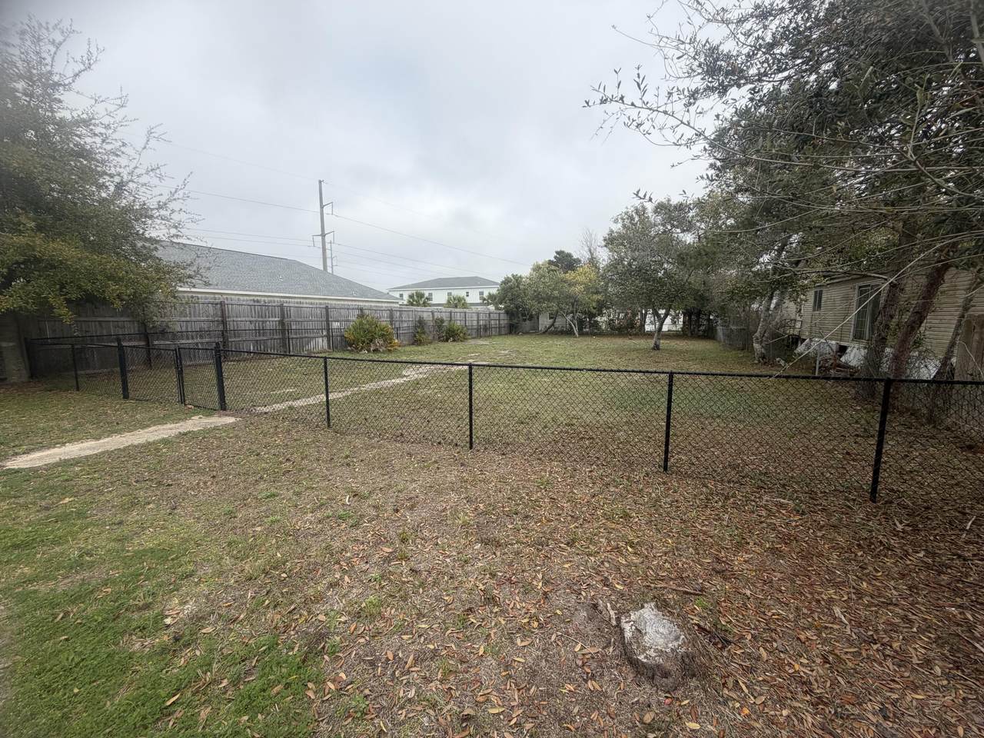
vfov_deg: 85.7
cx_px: 492
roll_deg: +0.4
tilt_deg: -8.6
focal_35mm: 14
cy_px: 369
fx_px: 398
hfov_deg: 102.1
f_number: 2.2
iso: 25
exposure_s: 1/770
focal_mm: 2.22
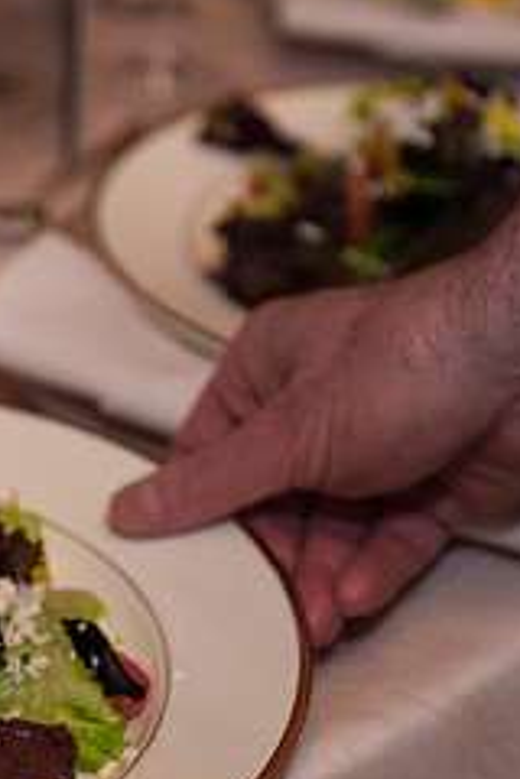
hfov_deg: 11.7
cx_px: 131
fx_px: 2535
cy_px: 542
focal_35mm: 117
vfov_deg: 17.4
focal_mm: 48
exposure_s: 1/200
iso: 1600
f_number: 3.2
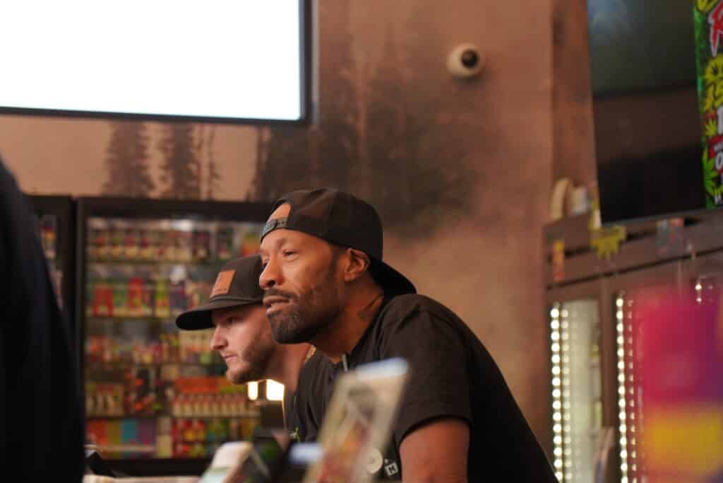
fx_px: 2109
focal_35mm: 105
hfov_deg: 19.5
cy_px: 242
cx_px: 362
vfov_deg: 13.0
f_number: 2.8
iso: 500
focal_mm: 70
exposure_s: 1/200
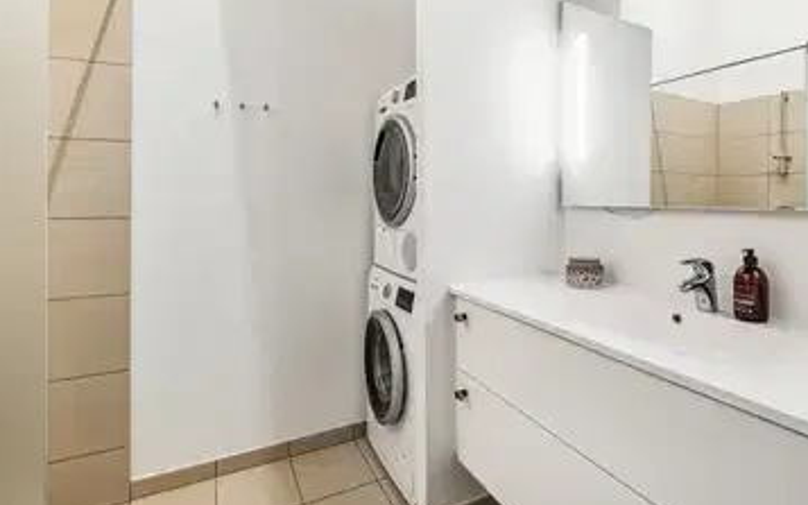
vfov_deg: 64.4
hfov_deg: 90.9
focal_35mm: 18
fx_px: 396
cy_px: 202
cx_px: 437
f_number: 8
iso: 500
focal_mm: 10
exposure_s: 1/5
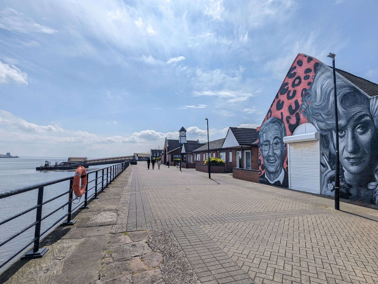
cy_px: 142
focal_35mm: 16
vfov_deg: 78.2
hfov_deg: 94.4
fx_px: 175
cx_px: 189
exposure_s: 1/4651
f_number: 2.2
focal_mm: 2.35
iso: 50
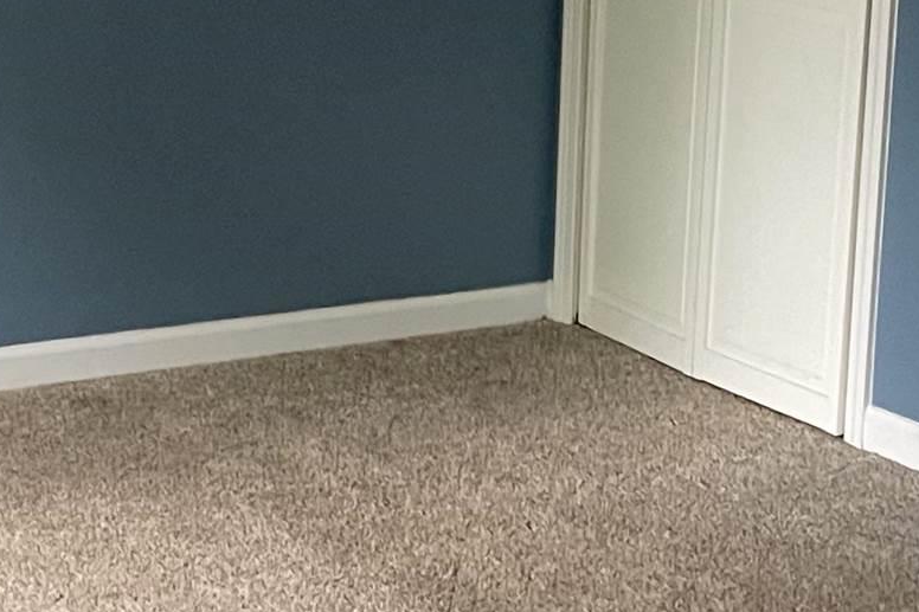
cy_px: 142
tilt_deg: -11.5
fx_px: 2629
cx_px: 364
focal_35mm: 103
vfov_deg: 13.2
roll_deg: -0.9
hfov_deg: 19.8
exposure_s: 1/40
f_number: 1.6
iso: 640
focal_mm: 5.1
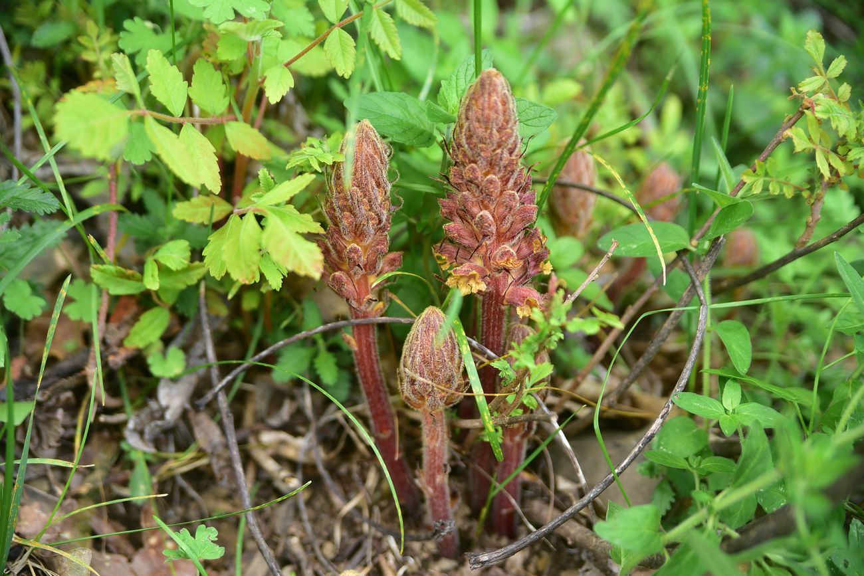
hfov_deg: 31.0
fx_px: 1560
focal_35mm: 65
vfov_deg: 20.9
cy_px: 288
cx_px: 432
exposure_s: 1/125
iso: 160
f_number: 3.2
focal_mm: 65
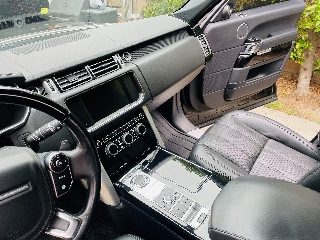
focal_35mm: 26
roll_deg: +1.5
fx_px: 240
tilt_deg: -32.5
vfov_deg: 53.1
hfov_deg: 67.3
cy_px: 120
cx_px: 160
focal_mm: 4.2
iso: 80
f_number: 1.6
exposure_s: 1/121
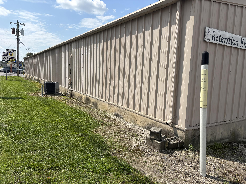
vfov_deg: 53.1
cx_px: 123
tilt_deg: -5.9
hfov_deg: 67.3
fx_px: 185
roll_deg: -4.0
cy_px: 92
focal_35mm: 26
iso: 50
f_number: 1.6
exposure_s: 1/4255
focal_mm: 5.96
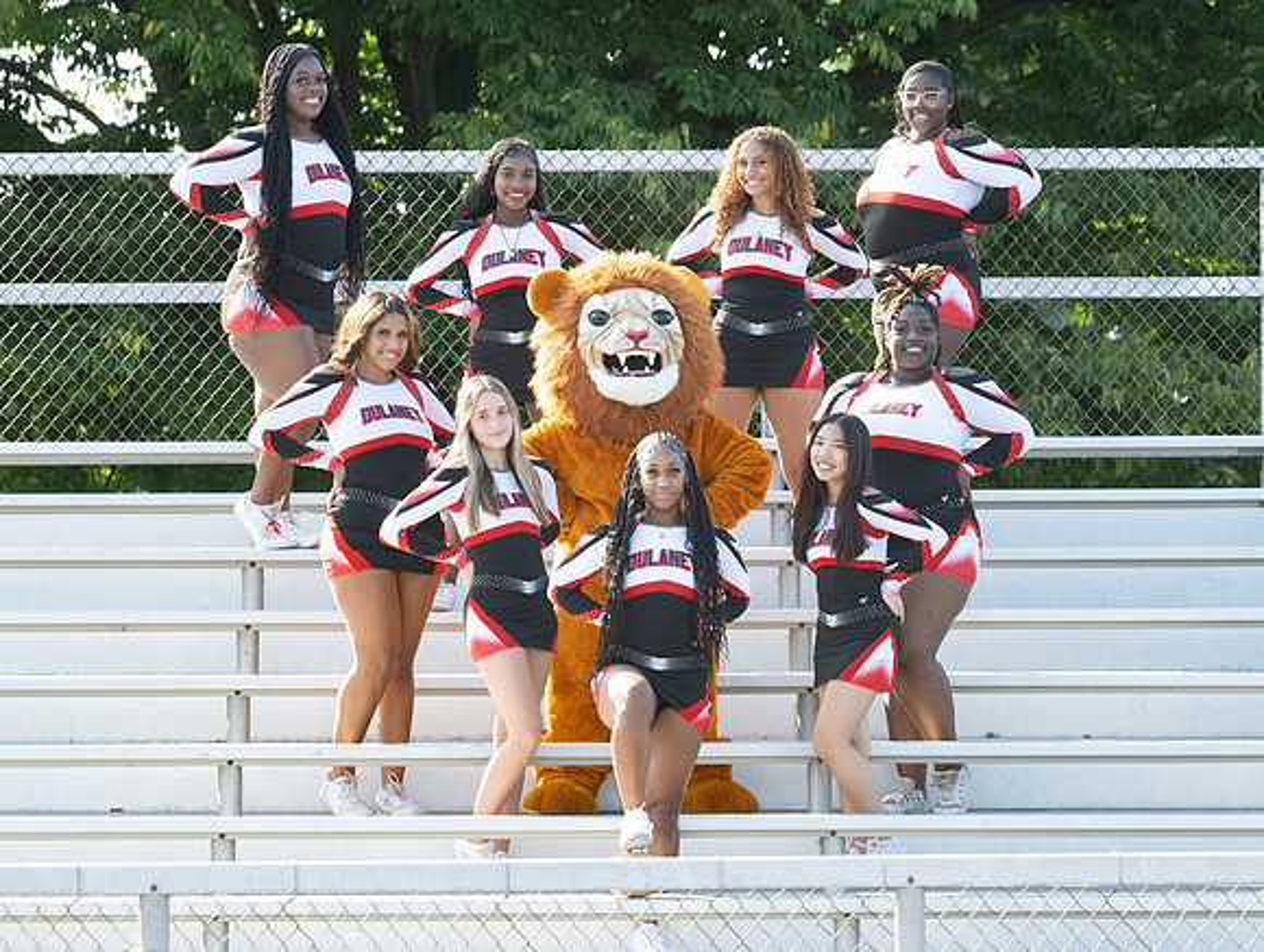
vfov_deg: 9.2
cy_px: 455
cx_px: 680
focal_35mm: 161
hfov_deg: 12.2
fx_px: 5894
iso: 200
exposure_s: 1/200
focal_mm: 135
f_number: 5.6
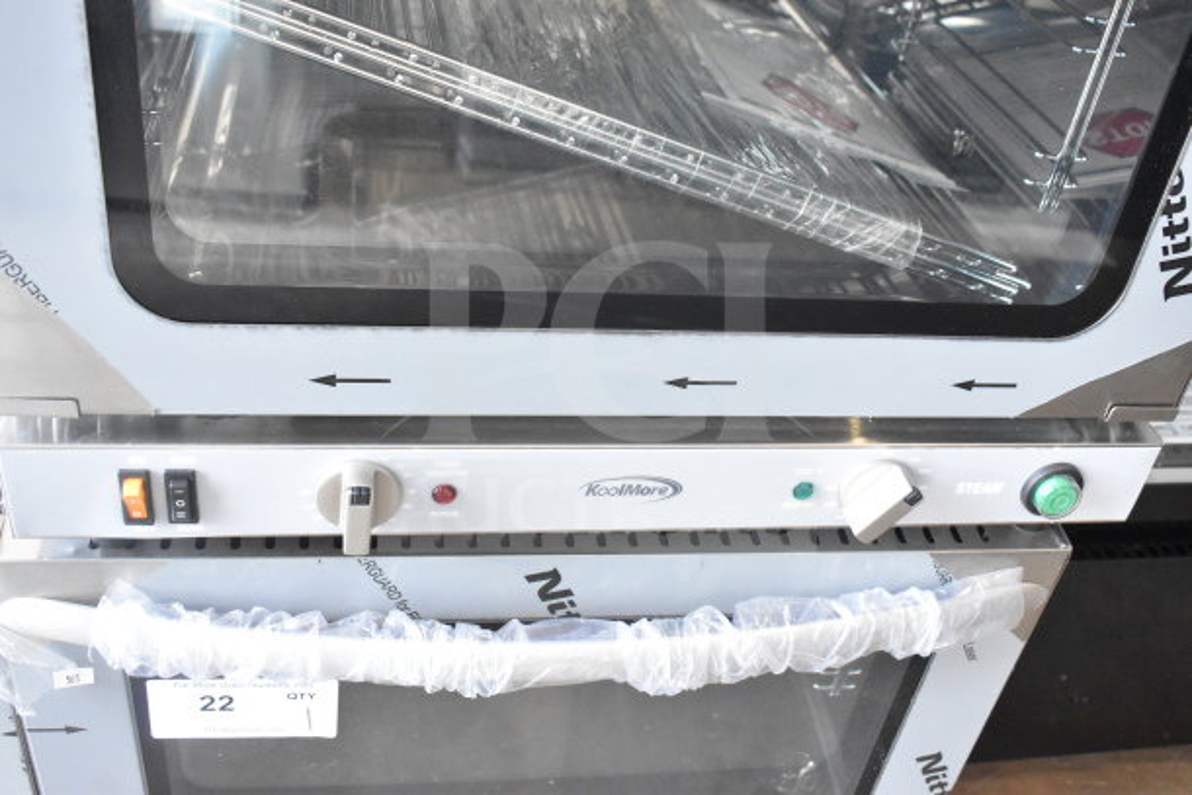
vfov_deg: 36.9
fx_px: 1192
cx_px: 596
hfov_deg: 53.1
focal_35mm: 36
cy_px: 398
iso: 6400
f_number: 5.6
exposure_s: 1/125
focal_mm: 24
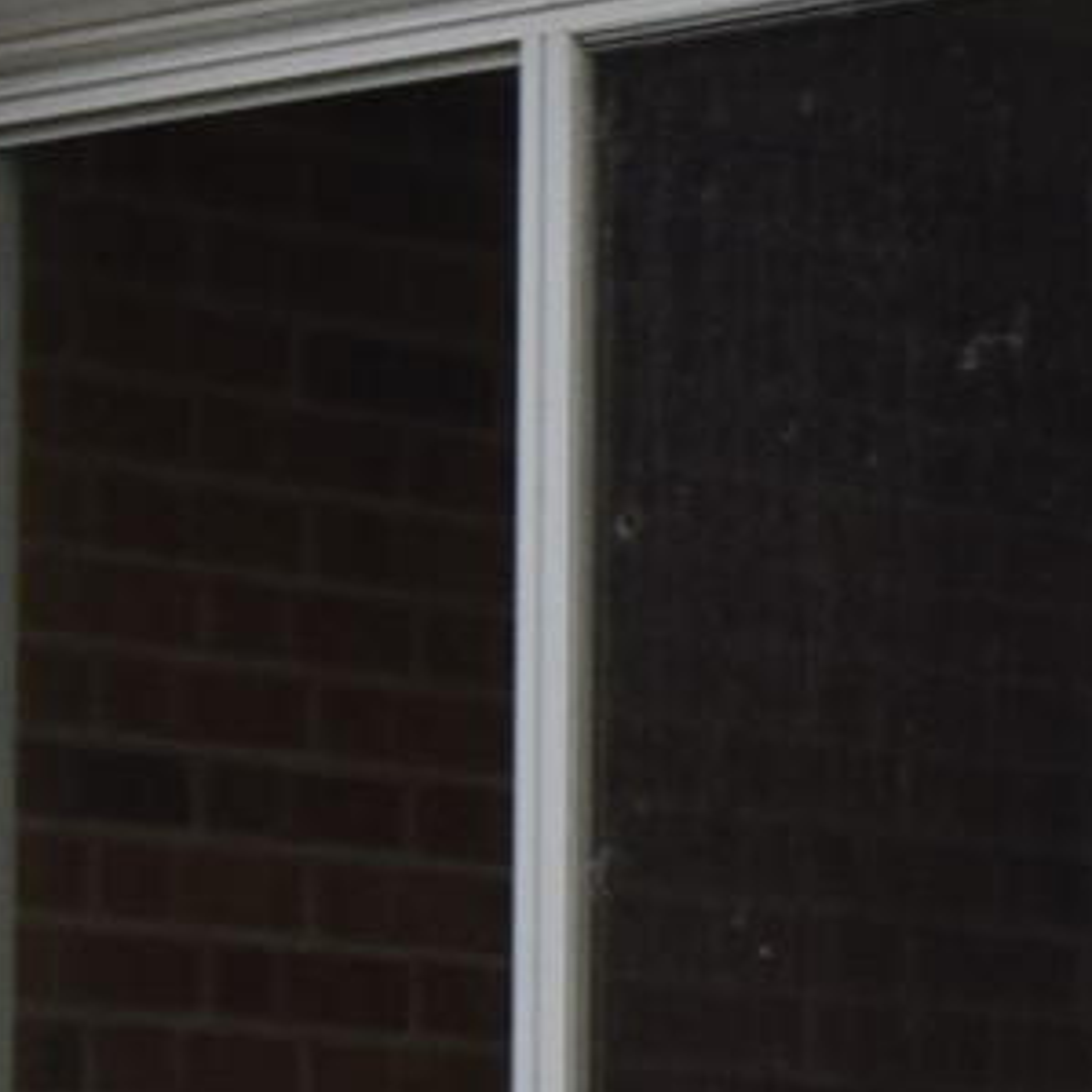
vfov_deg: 6.8
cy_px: 1275
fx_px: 9101
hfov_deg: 6.7
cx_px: 2074
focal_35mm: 255
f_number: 7.1
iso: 400
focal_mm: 20
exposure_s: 1/200
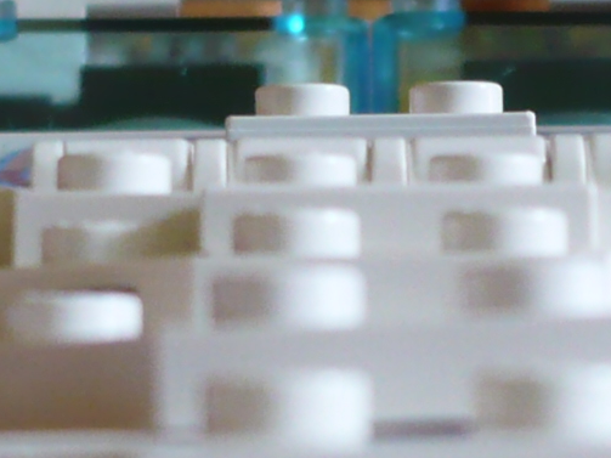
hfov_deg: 10.1
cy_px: 251
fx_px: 3459
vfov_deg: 7.6
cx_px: 401
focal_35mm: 196
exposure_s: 1/25
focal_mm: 5.8
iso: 200
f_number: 2.8
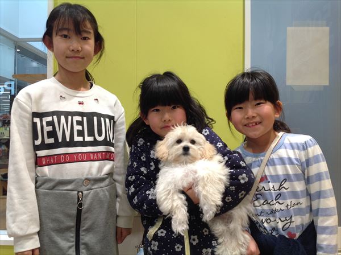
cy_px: 128
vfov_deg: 40.6
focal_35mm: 35
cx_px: 170
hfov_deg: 52.7
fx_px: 344
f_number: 2.4
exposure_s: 1/40
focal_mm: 4.28
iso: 50
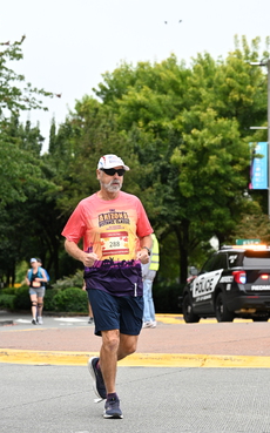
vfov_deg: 19.3
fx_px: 1274
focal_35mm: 108
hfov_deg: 12.1
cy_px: 229
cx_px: 110
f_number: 4
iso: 1600
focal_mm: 71
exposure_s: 1/800
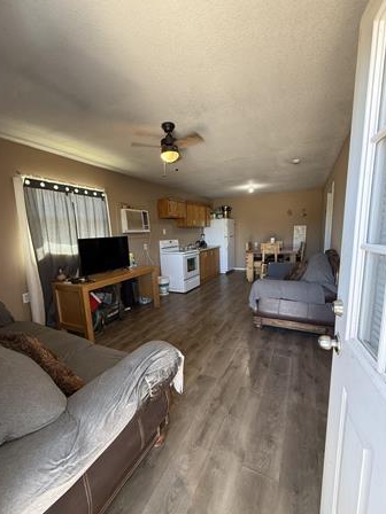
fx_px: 223
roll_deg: +1.0
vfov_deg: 98.1
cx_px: 192
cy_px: 266
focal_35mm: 15
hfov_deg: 81.7
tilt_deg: -8.6
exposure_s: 1/60
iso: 320
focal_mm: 2.22
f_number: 2.2
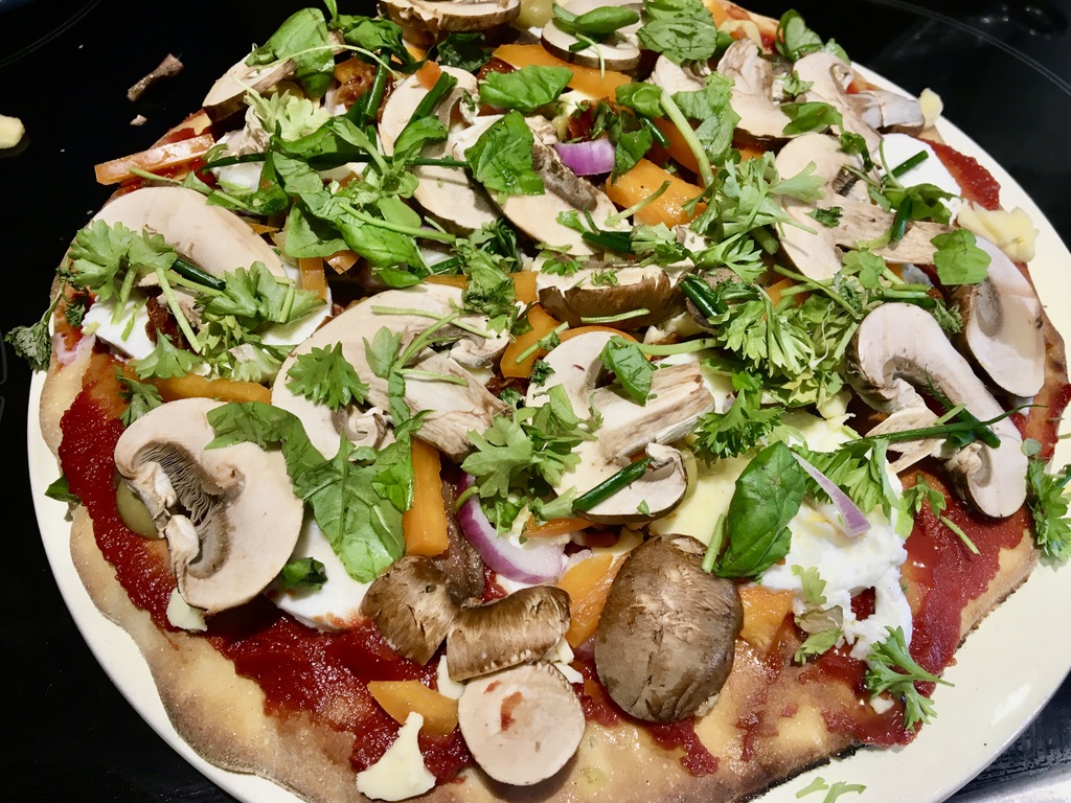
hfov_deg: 61.7
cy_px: 402
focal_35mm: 29
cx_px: 536
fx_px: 897
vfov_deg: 48.2
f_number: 2.2
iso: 80
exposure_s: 1/33
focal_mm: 4.15
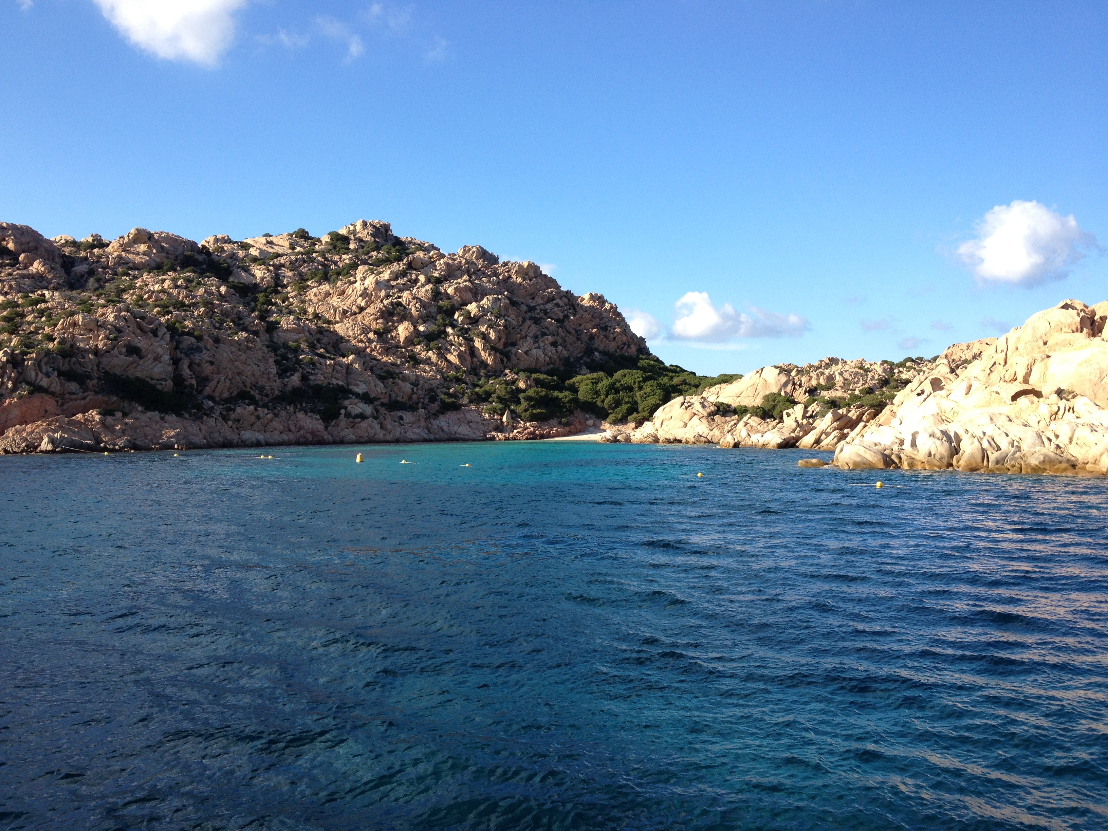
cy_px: 416
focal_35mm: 35
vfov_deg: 40.7
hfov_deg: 52.6
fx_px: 1120
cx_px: 554
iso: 64
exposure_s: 1/849
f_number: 2.4
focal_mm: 4.28
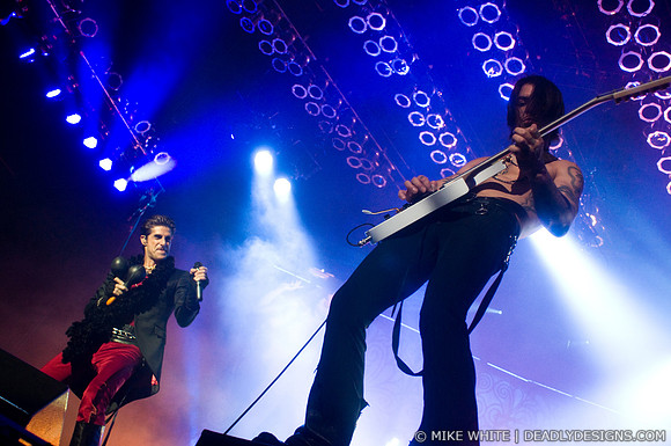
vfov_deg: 43.5
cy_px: 223
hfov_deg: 62.0
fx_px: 558
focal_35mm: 30
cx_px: 336
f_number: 3.2
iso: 800
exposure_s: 1/80
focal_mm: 20
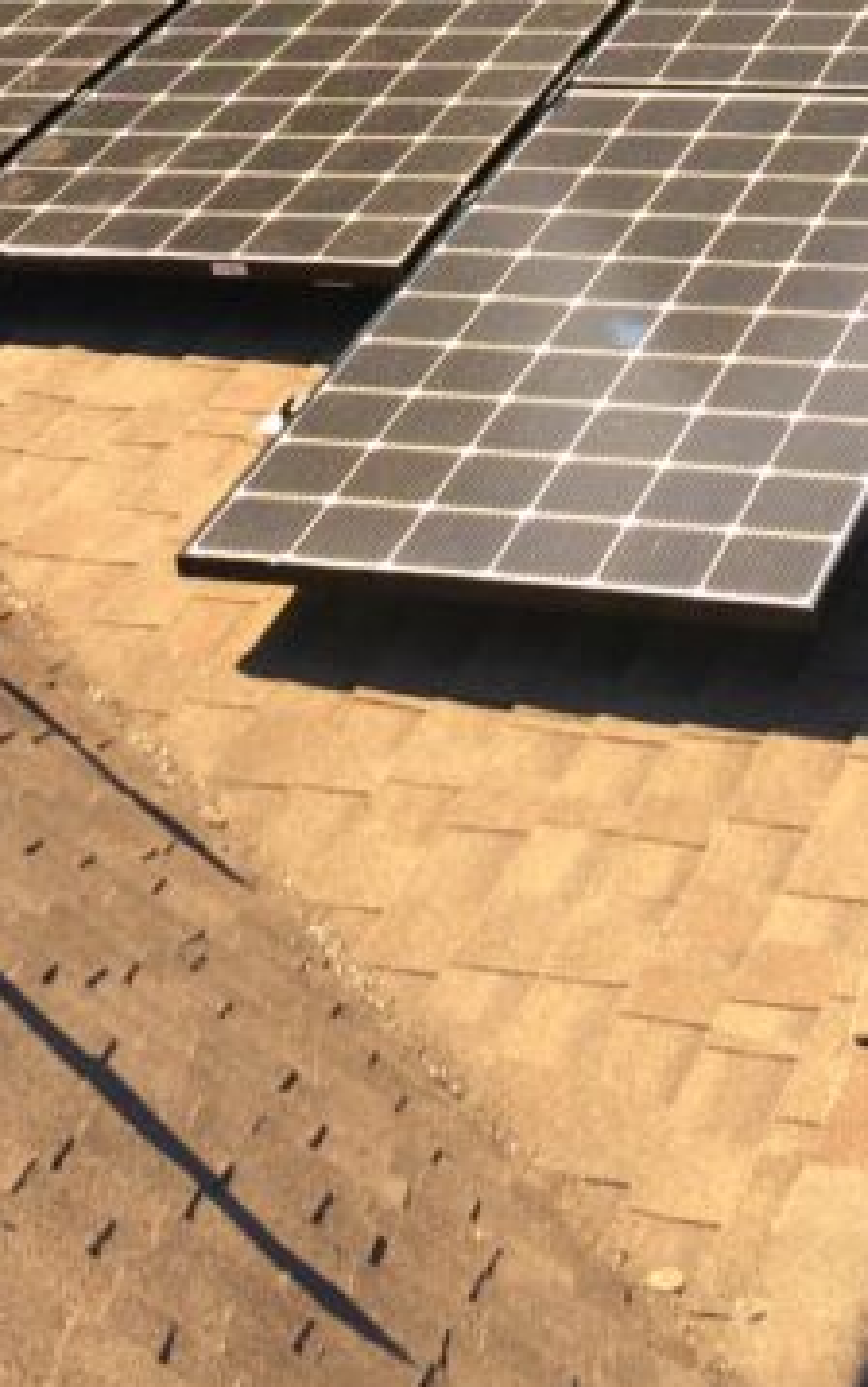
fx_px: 3328
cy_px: -252
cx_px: 519
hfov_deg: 14.9
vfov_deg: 21.9
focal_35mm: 88
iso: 32
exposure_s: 1/311
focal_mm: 4.15
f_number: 2.2
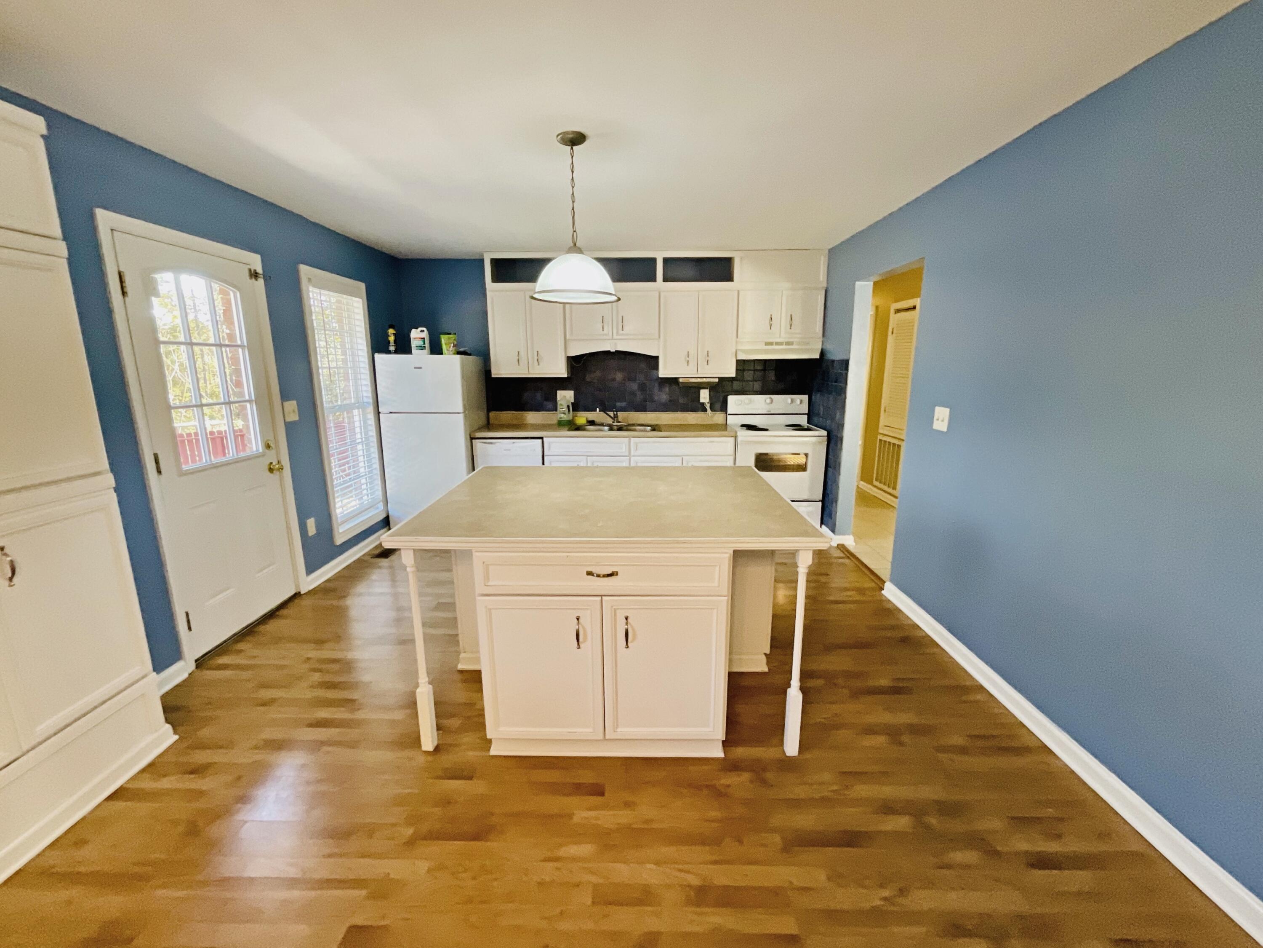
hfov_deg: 102.1
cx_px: 632
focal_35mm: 14
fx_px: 511
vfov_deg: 85.7
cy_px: 474
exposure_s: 1/60
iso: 200
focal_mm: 1.27
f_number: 2.4
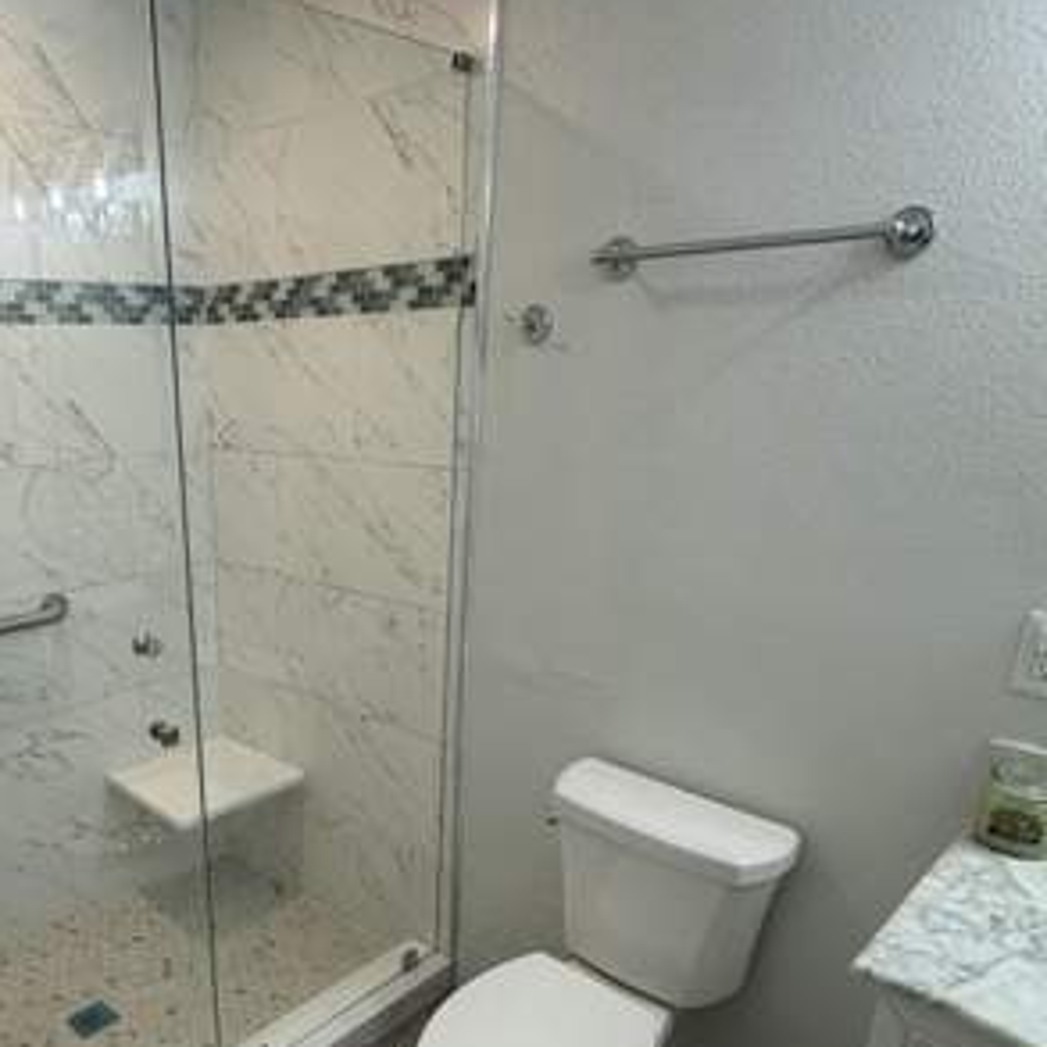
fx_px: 924
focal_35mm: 27
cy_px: 700
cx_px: 332
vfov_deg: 57.7
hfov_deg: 57.5
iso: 160
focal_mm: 2.22
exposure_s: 1/120
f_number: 2.2
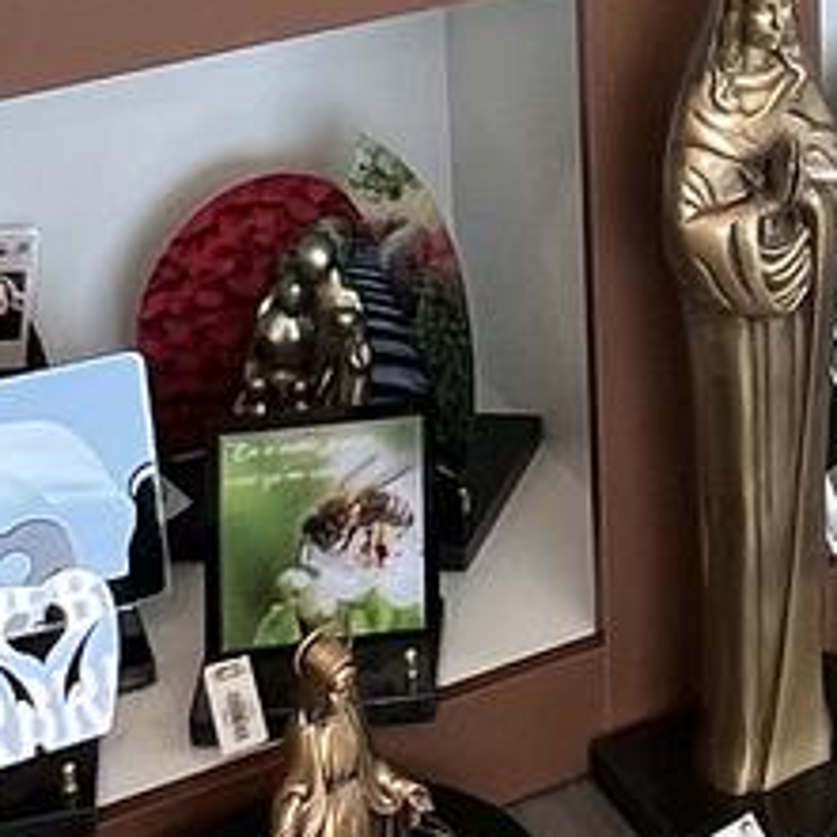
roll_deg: -1.8
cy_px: -443
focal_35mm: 100
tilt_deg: -13.9
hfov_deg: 15.7
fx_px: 2736
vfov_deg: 15.9
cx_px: 1345
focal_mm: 1.57
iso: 64
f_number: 1.8
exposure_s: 1/100
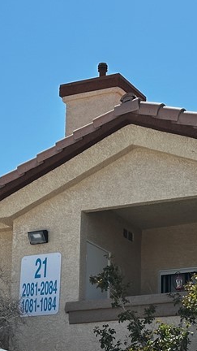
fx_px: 1152
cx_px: 24
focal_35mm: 124
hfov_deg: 9.7
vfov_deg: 17.1
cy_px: 284
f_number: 1.78
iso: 64
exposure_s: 1/3876
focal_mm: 6.86
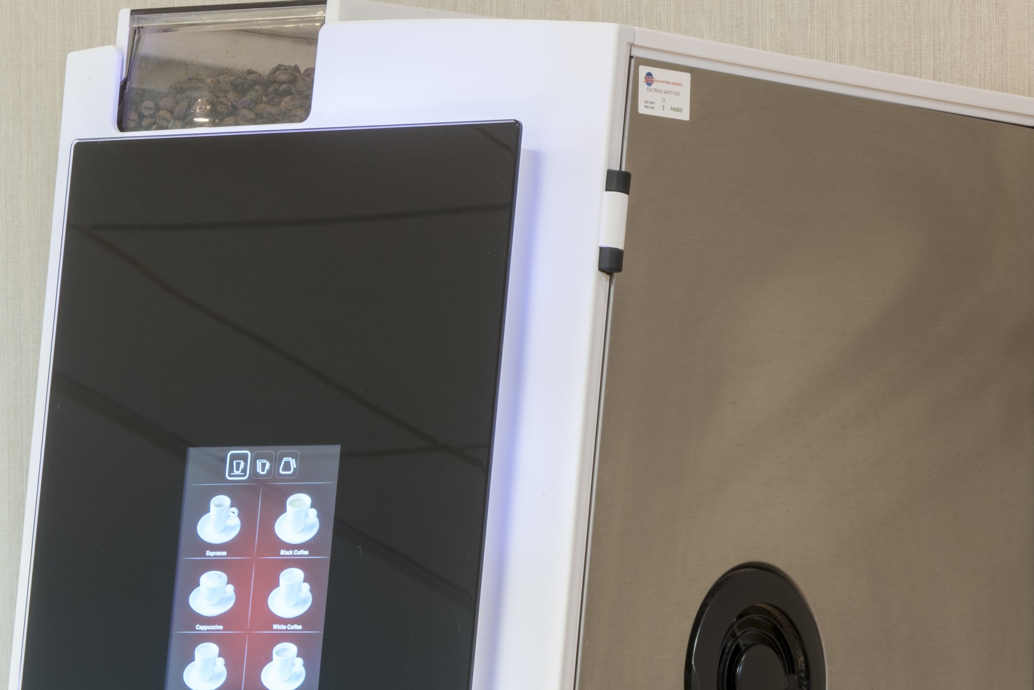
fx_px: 7583
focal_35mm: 264
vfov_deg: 5.2
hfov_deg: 7.7
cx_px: 1208
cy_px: 859
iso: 100
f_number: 16
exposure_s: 6
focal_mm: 90
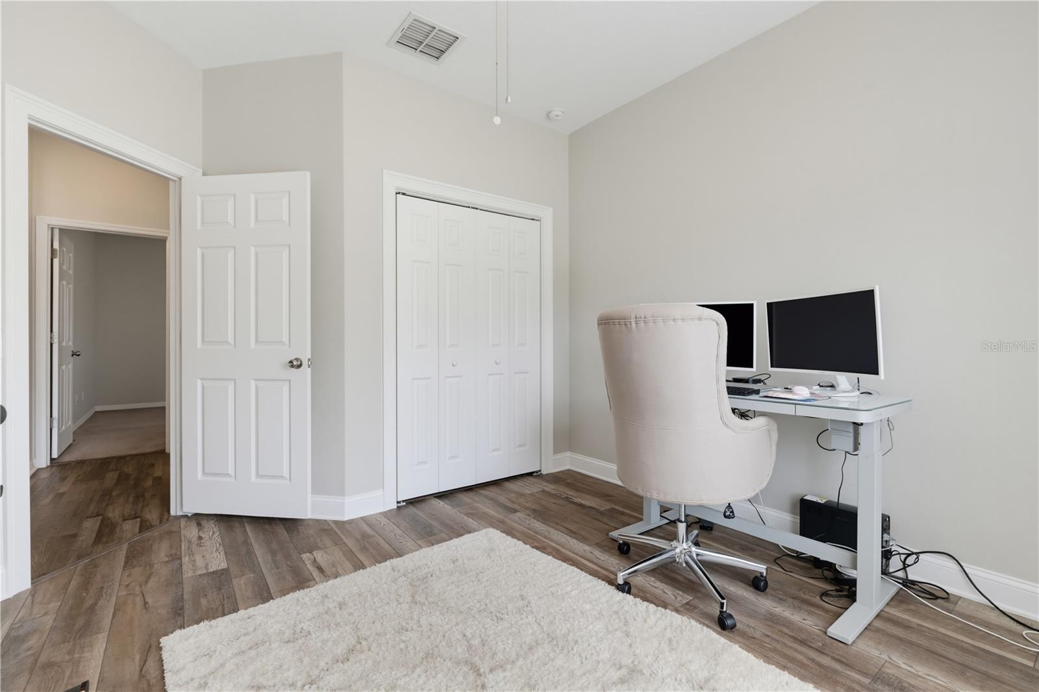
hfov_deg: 96.7
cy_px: 346
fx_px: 462
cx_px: 520
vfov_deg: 73.7
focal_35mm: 16
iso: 1600
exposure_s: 1/40
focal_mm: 16
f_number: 13
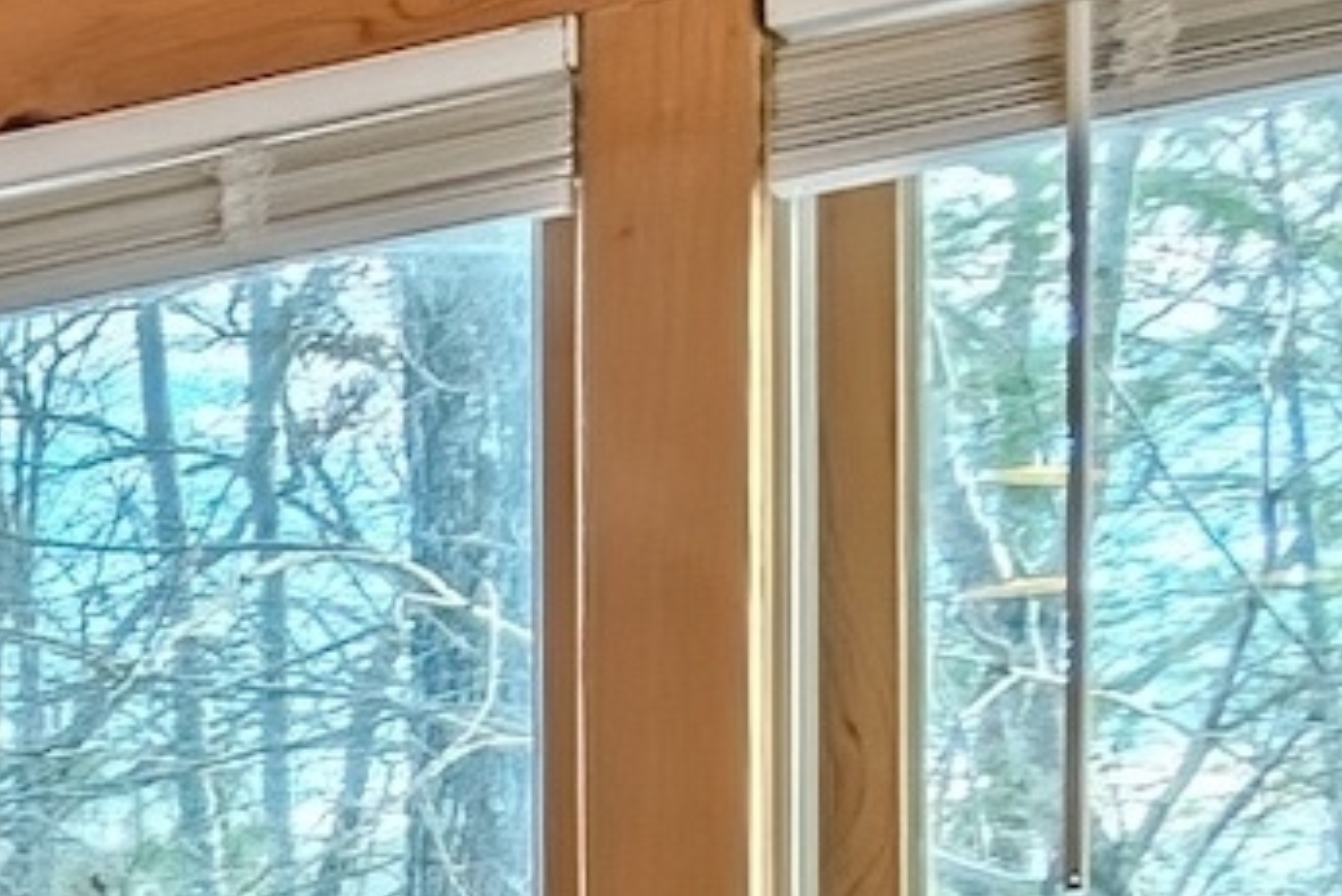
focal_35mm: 117
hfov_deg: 10.6
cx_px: -2882
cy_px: 1668
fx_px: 4363
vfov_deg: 10.9
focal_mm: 10
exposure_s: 1/50
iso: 200
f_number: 10
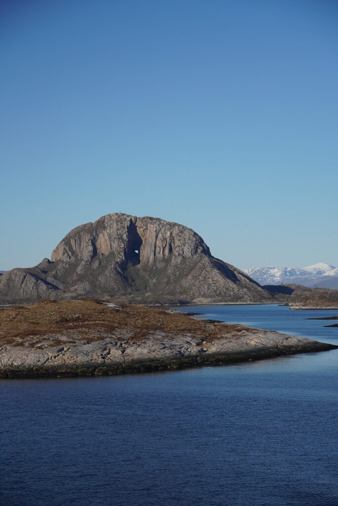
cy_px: 253
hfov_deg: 15.5
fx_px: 1245
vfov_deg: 23.0
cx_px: 169
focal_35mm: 88
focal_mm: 59
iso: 800
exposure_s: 1/2000
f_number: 5.6
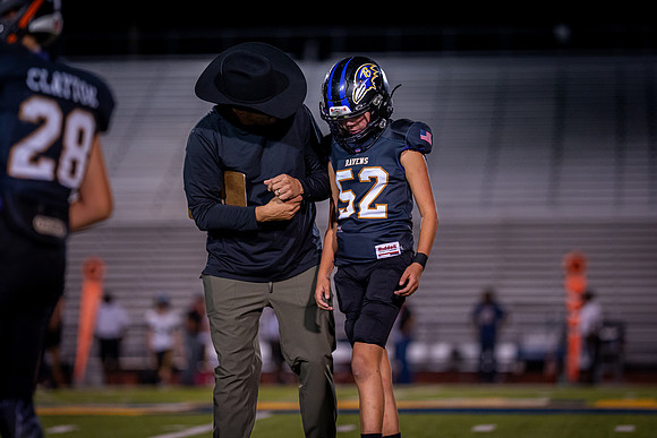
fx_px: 2968
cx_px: 368
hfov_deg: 12.6
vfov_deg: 8.4
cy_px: 179
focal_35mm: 163
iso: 1600
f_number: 1.8
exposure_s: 1/1250
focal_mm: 135
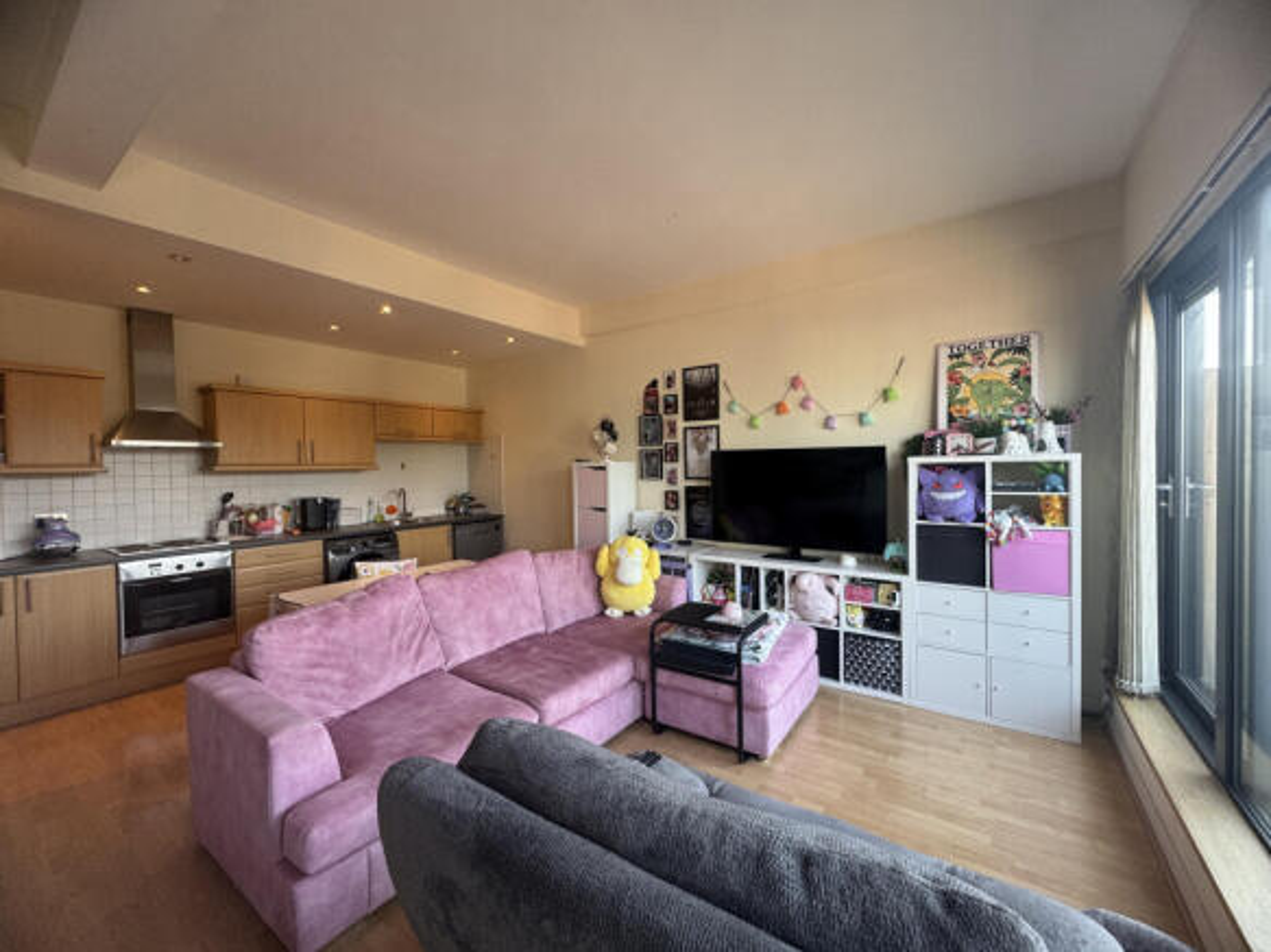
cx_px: 636
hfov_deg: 102.1
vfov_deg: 85.7
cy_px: 476
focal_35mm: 14
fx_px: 514
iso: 100
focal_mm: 2.22
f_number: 2.2
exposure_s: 1/99
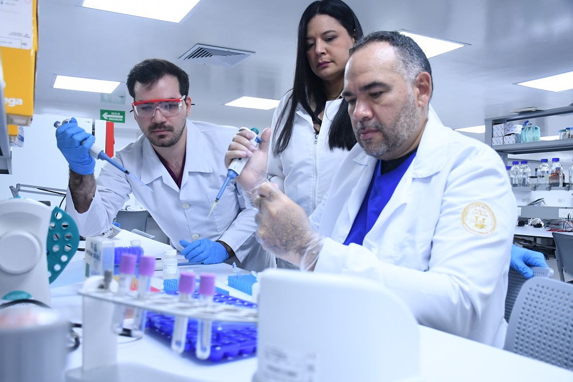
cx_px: 286
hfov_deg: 57.2
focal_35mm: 33
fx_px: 525
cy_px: 191
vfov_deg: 39.9
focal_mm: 22
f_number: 4.5
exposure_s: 1/80
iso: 1000
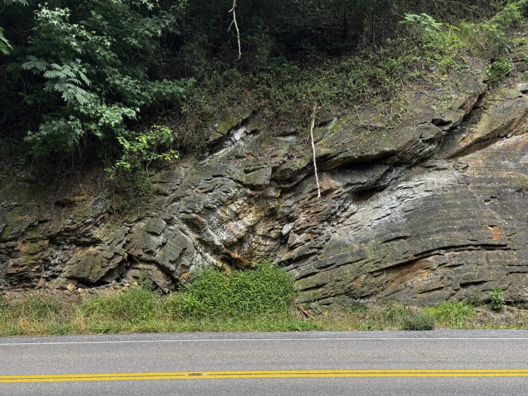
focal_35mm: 48
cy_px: 198
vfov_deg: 30.3
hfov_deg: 39.7
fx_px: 732
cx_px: 264
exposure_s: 1/812
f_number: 1.78
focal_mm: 6.76
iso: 64
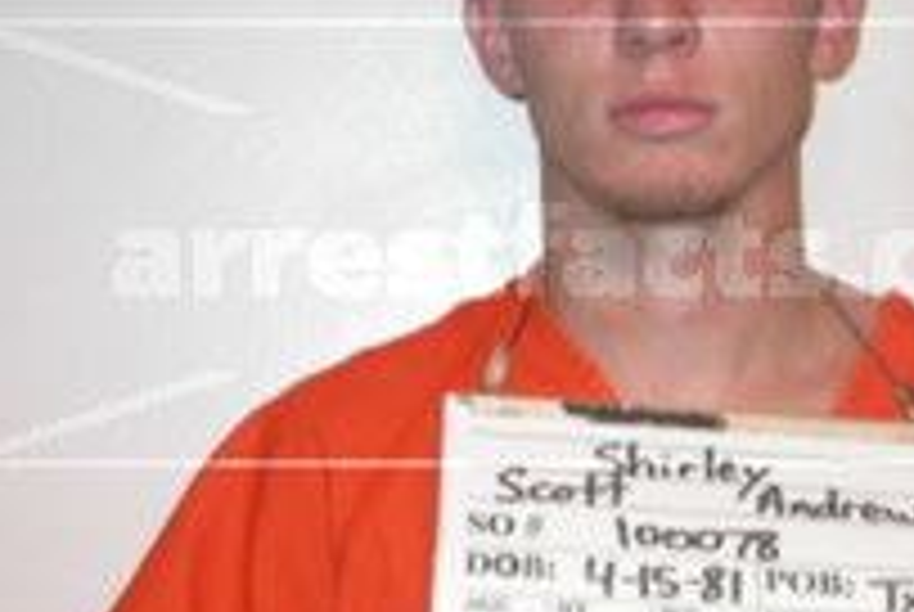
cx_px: 624
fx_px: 2873
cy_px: 245
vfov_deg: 12.2
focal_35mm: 113
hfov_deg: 18.0
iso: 100
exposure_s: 1/60.3
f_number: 3.2
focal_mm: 13.3
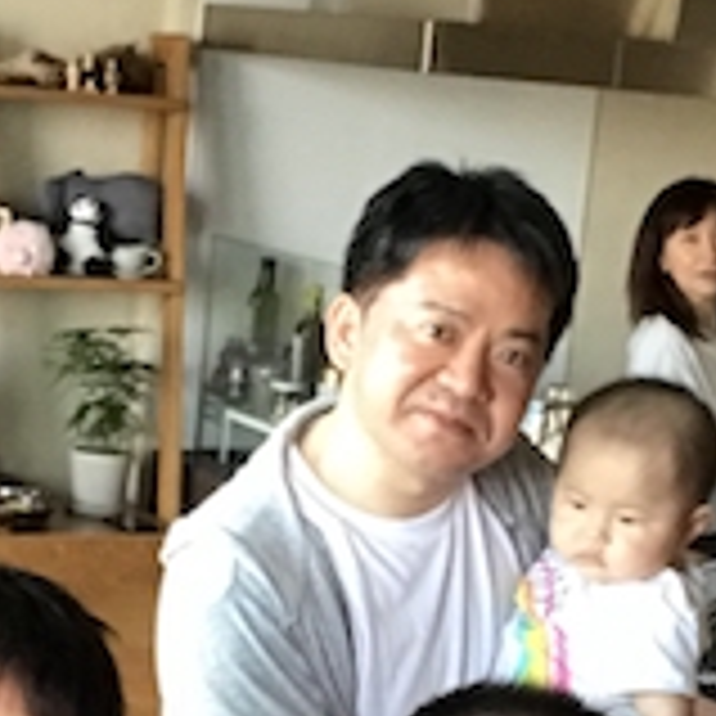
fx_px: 2504
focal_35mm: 107
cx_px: 311
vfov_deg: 16.2
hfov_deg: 16.3
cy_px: 538
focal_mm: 2.87
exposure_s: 1/30
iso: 125
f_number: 2.2
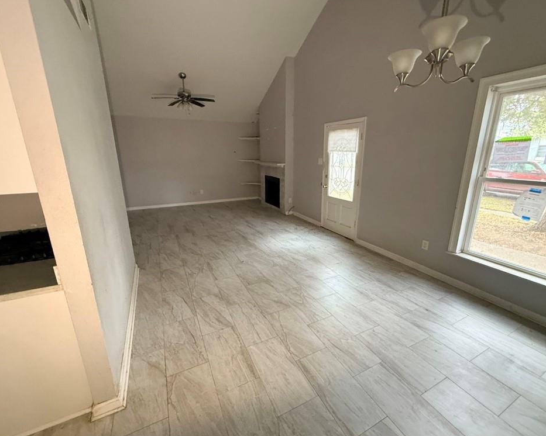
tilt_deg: -11.8
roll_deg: -0.7
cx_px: 279
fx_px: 242
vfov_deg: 84.0
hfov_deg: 96.8
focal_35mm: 15
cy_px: 219
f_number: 2.2
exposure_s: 1/60
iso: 400
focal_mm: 2.22
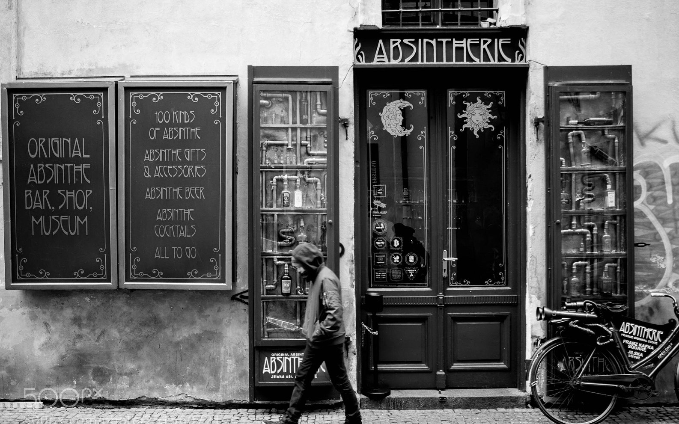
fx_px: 666
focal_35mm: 36
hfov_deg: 54.0
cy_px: 225
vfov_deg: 35.3
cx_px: 339
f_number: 3.5
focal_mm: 35
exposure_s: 1/100
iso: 200
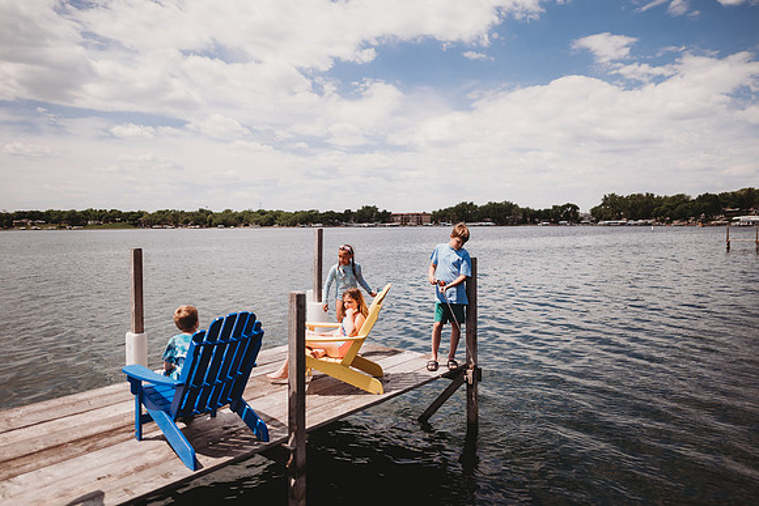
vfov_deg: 53.2
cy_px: 253
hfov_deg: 73.7
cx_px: 380
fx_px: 506
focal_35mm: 24
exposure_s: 1/4000
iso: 100
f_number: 2.2
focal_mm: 24
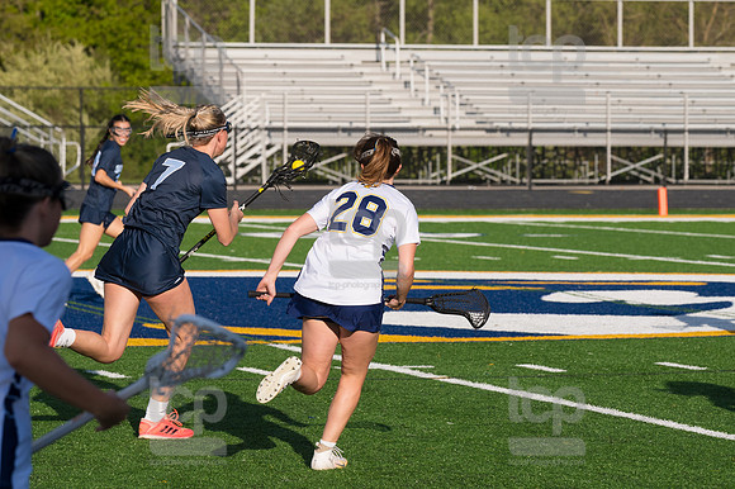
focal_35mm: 187
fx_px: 3816
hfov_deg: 11.0
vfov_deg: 7.3
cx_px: 368
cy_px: 244
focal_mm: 125
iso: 250
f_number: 5.6
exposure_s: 1/1600
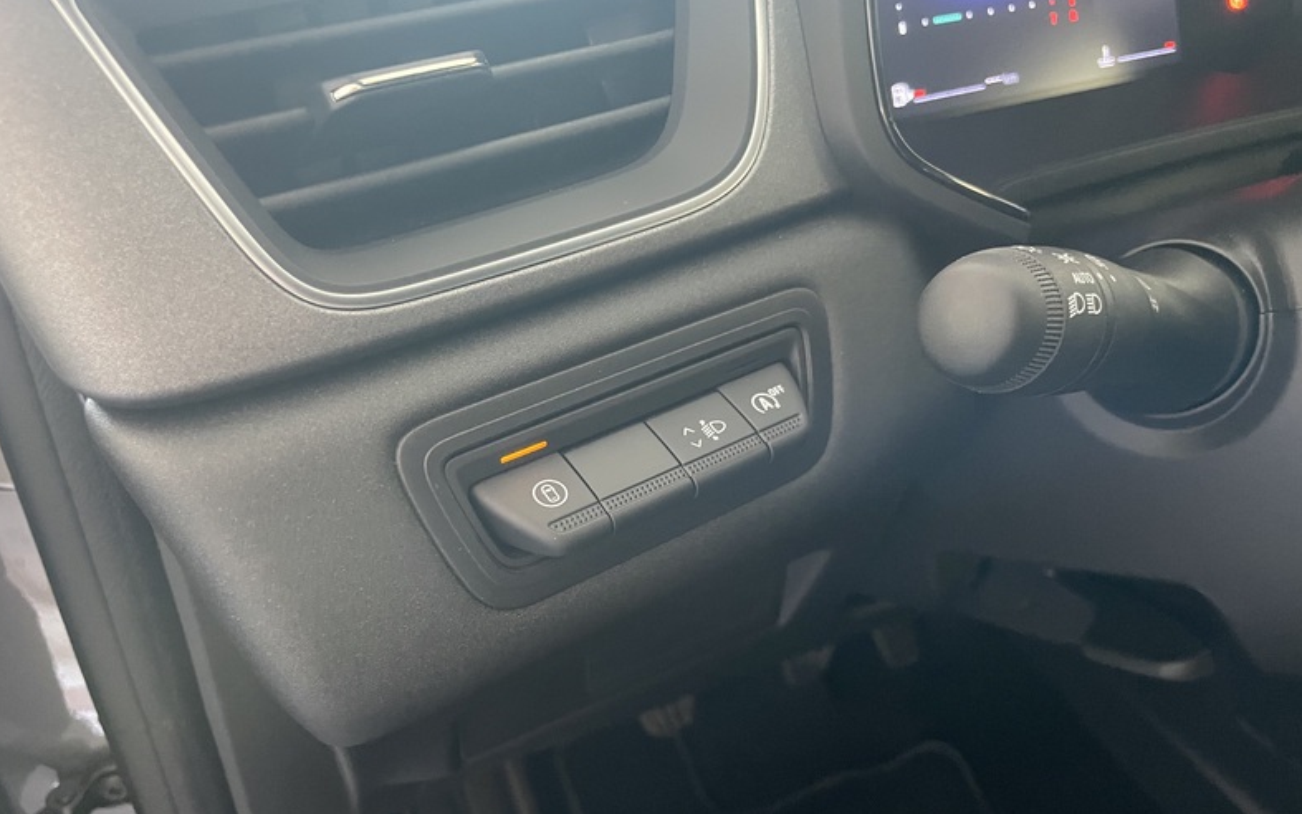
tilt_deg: -39.7
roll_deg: -0.5
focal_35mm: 28
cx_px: 642
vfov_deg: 44.3
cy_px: 483
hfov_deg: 66.5
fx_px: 994
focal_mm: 4.2
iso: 640
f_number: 1.6
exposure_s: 1/31
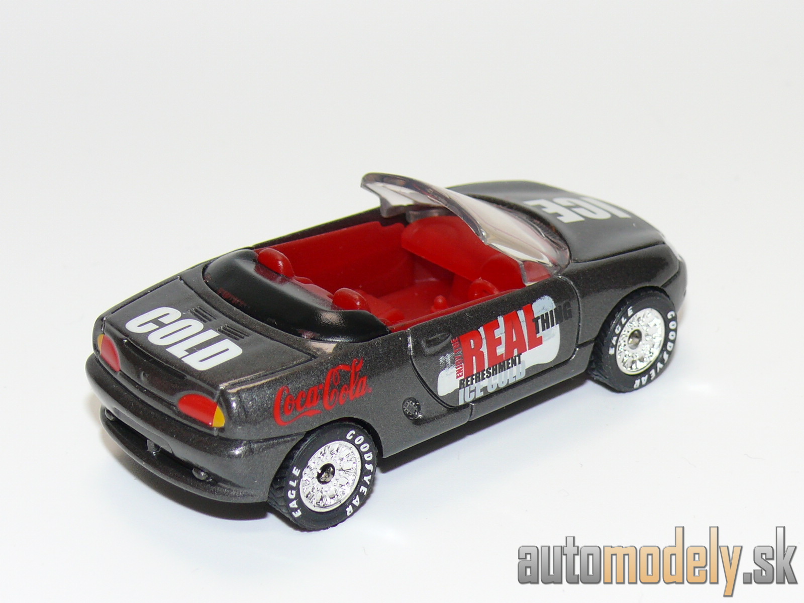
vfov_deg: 13.7
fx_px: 2508
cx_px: 402
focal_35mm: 108
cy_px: 302
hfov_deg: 18.2
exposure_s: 1/30
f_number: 4
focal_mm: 13.8
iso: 100
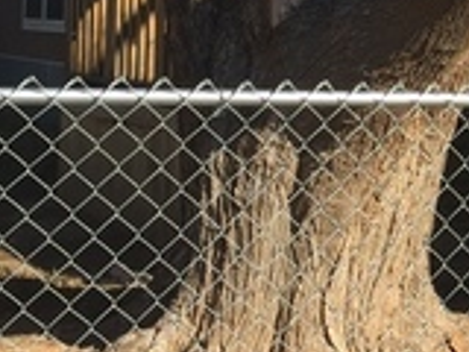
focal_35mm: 121
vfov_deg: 12.2
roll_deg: -1.3
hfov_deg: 14.8
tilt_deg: +3.2
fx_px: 1639
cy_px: 32
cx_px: 767
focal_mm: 4.15
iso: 32
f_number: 2.2
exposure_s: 1/1364
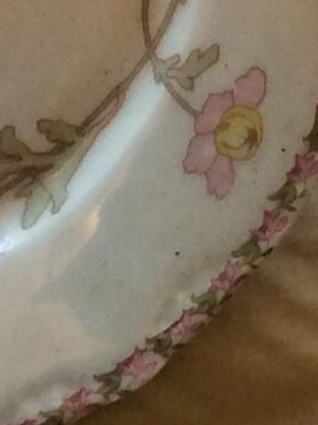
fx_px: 2808
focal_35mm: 229
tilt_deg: -69.3
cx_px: 341
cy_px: -535
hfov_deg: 6.5
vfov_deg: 8.1
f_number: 2.4
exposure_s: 1/25
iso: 32
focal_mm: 3.3
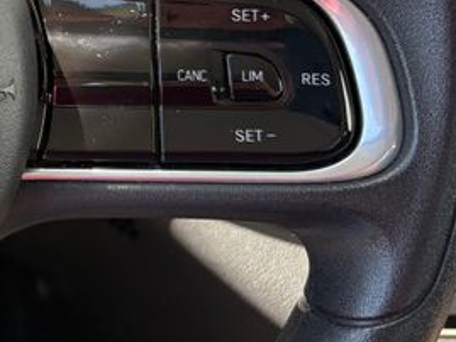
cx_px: -271
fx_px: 1305
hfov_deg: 17.4
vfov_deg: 14.3
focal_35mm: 99
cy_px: -112
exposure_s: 1/229
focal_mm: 5.96
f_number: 1.6
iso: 64
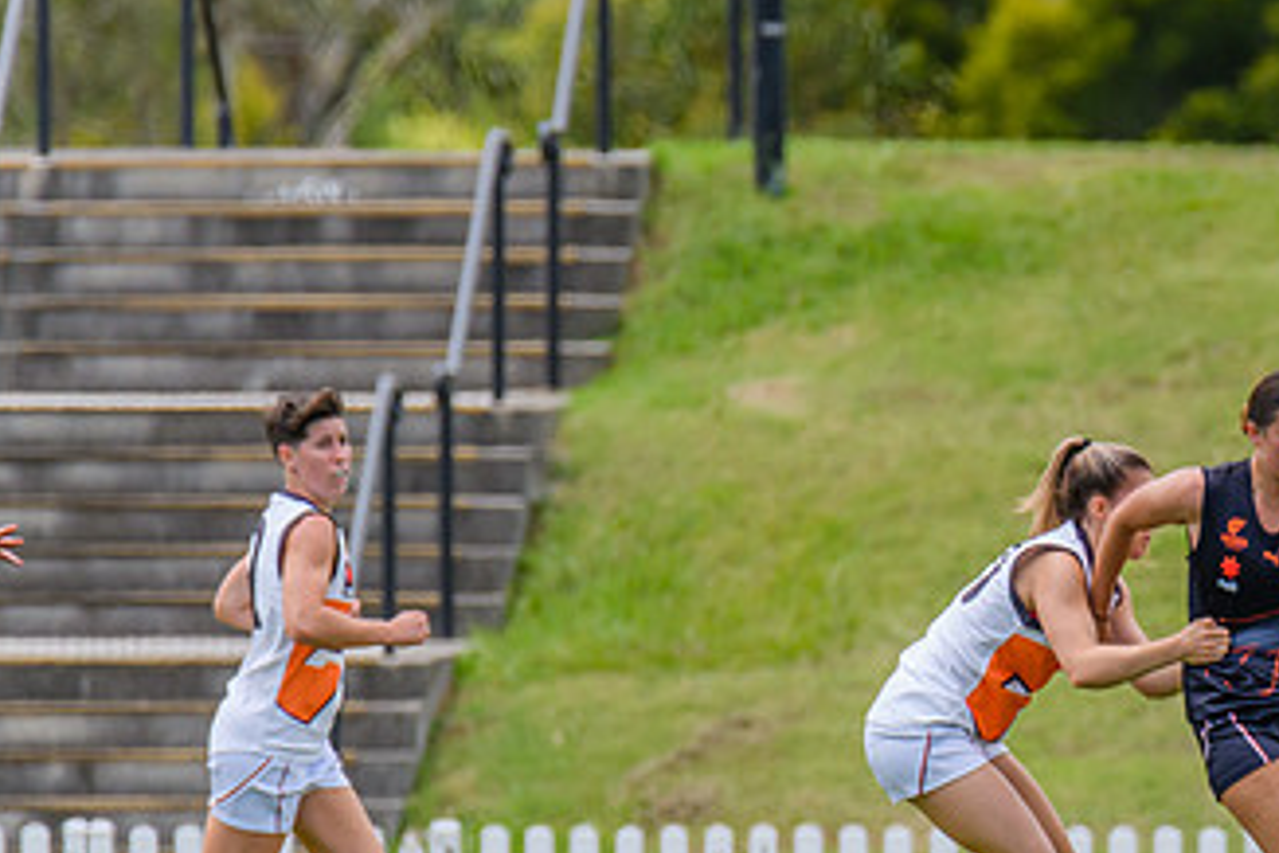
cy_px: 615
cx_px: 1389
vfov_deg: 1.0
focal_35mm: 1369
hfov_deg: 1.5
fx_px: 48634
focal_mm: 600
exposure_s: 1/1600
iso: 800
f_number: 7.1
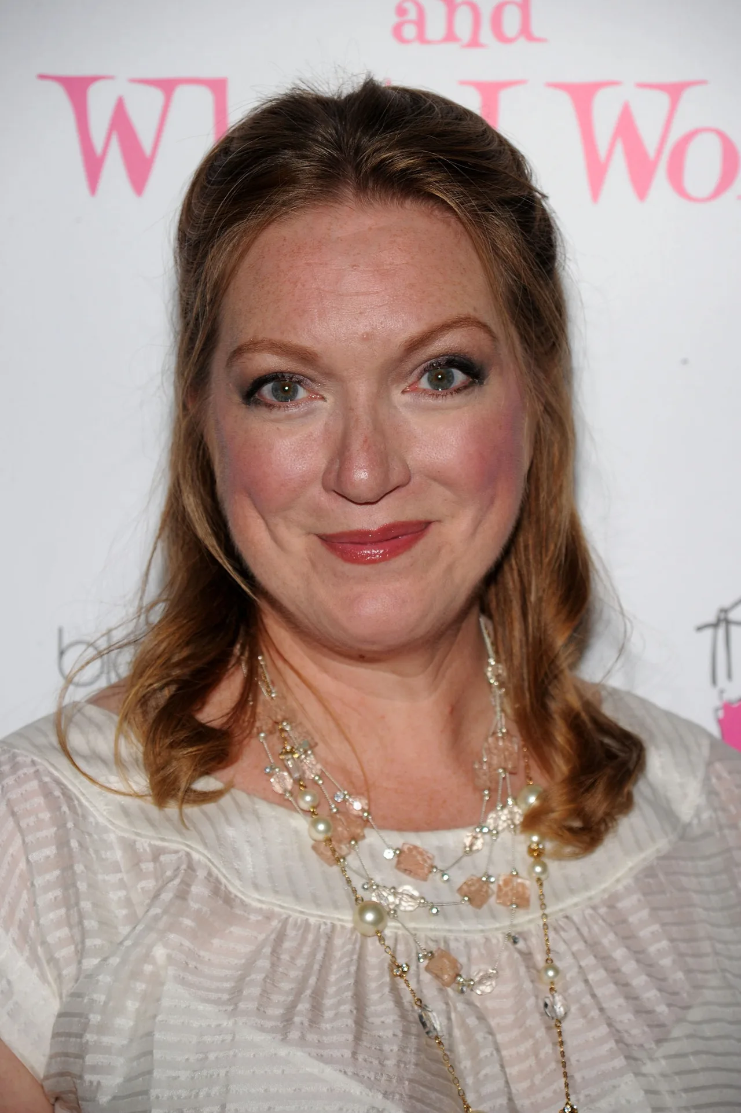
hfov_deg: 8.8
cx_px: 370
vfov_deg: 13.3
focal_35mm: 155
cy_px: 556
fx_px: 4790
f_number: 9
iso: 800
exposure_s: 1/250
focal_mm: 155
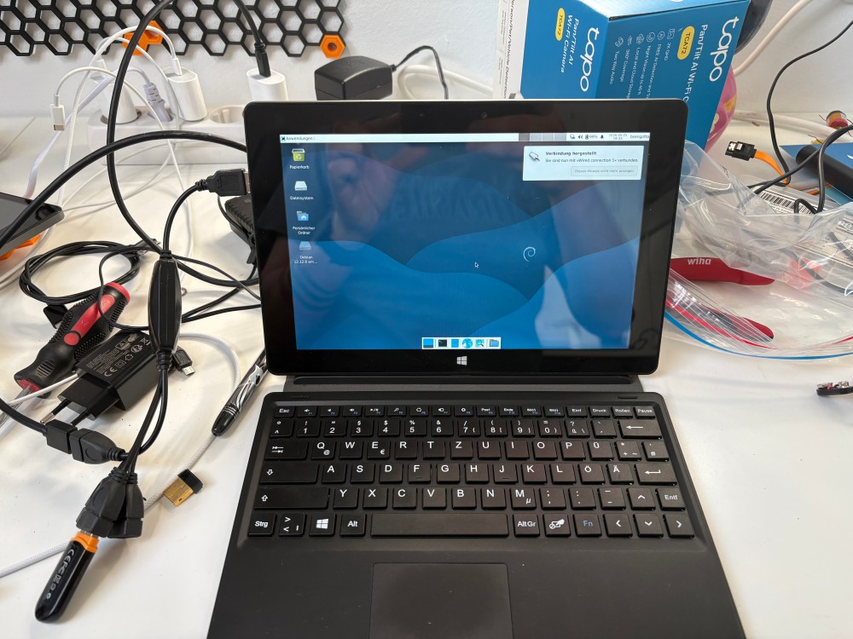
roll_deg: +2.0
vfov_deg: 53.1
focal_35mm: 26
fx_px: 641
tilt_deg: -43.0
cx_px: 426
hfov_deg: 67.3
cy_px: 320
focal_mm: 5.96
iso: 80
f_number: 1.6
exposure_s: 1/122
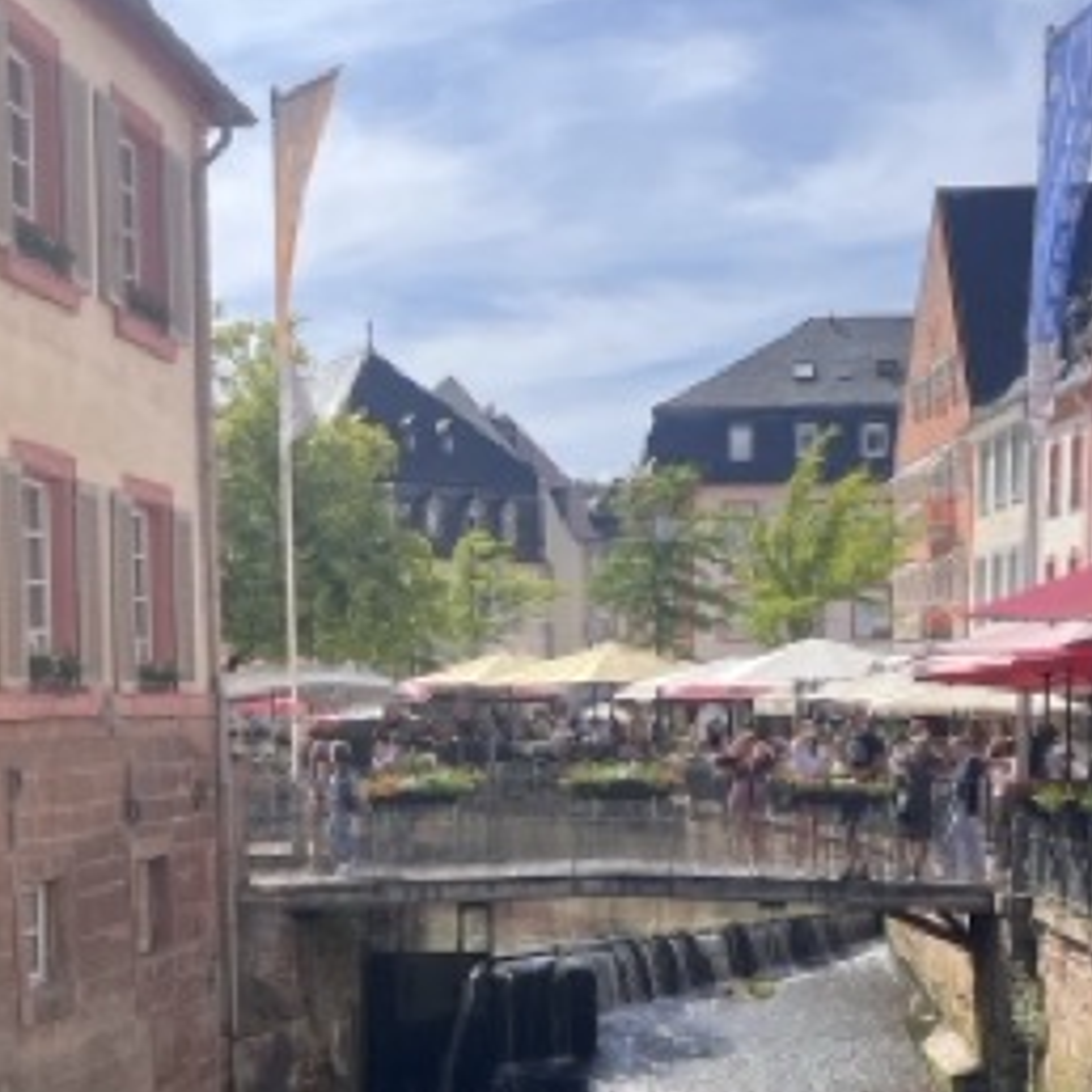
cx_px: 453
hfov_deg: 30.0
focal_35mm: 57
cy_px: 918
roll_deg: +1.0
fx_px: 2034
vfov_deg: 29.2
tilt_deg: -4.8
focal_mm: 5.1
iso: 50
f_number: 1.6
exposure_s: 1/2513
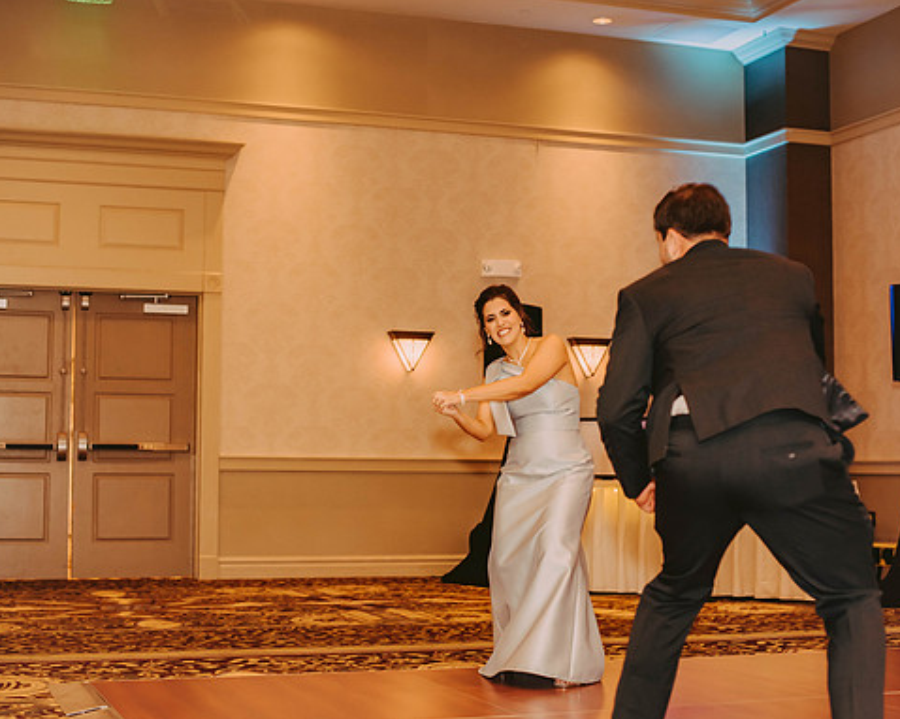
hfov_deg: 33.0
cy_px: 359
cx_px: 461
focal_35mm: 57
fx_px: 1518
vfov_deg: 26.7
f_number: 2.5
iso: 800
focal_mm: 50
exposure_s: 1/125
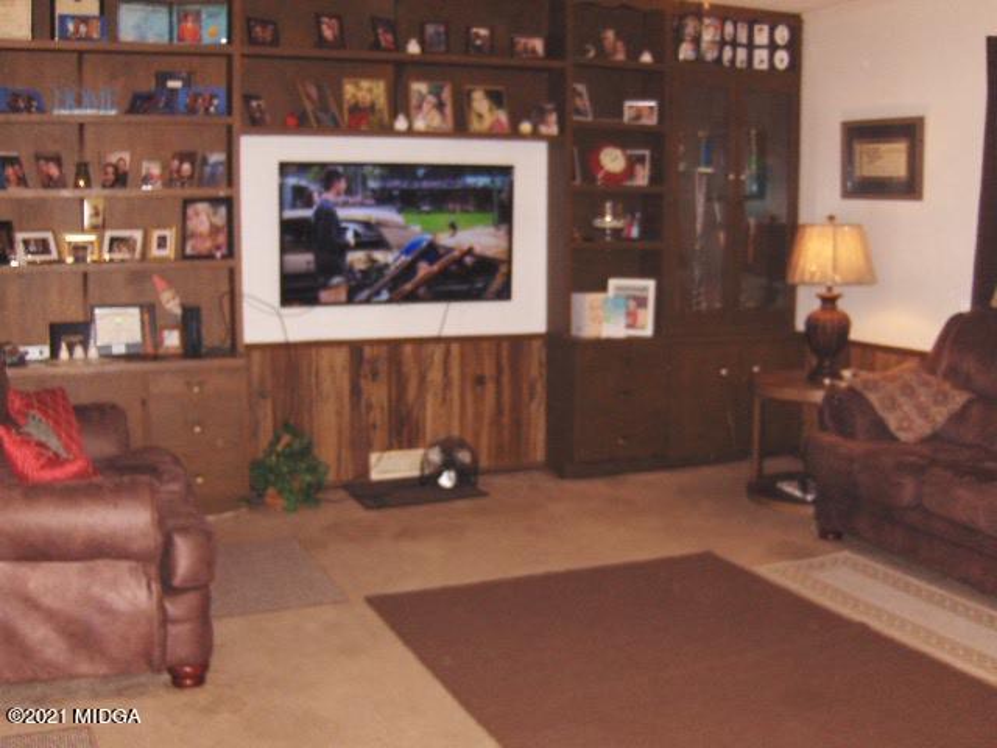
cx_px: 498
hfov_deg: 52.6
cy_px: 374
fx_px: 1008
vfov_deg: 40.7
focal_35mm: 35
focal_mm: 7.5
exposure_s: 1/60
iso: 100
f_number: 2.8
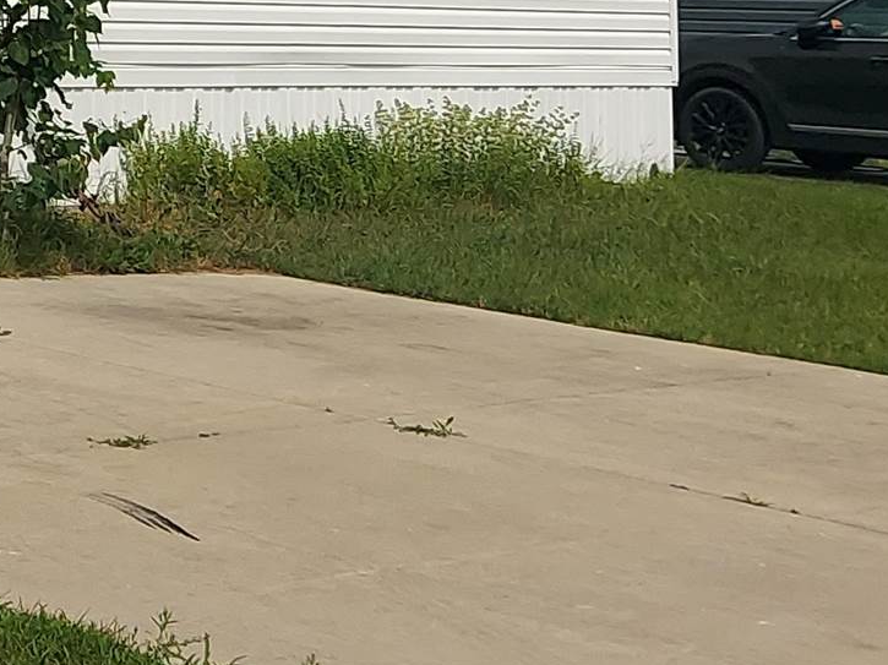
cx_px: -293
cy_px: -300
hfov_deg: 17.3
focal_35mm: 106
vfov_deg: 13.3
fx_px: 2718
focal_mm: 4.6
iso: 50
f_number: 2
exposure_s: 1/3580
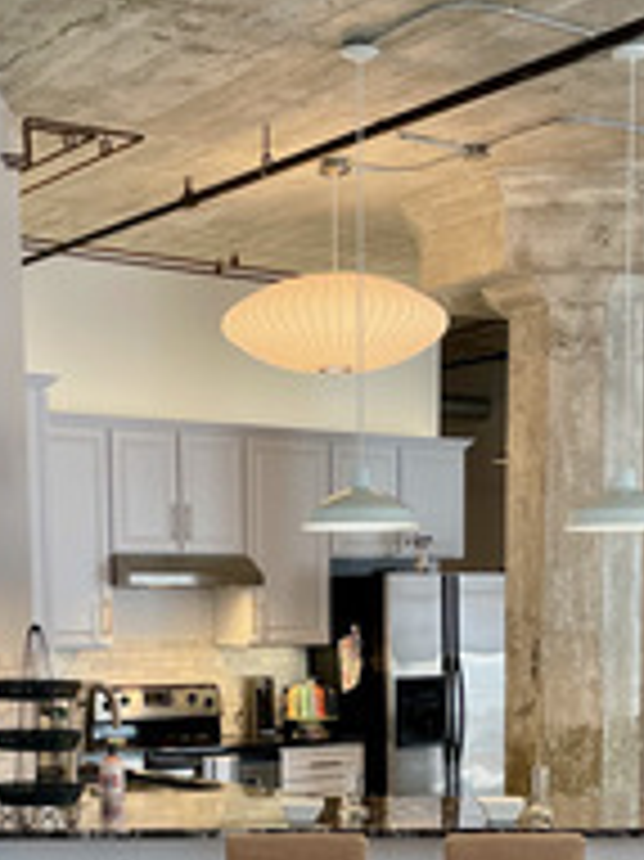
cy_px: 770
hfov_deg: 21.6
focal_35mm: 68
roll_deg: +0.7
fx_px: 1689
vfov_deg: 27.6
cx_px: 345
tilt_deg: -5.1
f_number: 1.6
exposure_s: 1/120
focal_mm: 4.2
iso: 125
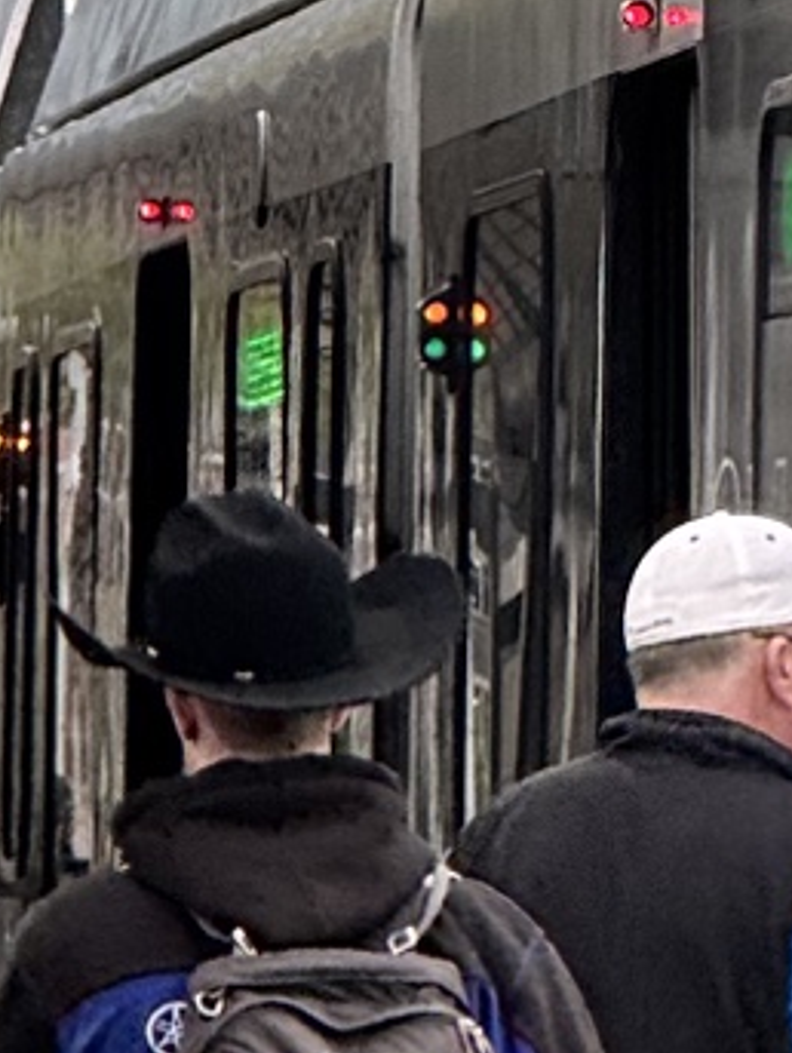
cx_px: 1400
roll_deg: +1.4
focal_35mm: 699
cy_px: 835
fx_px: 21284
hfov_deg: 2.1
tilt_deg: -0.2
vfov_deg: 2.8
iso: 50
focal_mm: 15.66
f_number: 2.8
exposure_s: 1/179
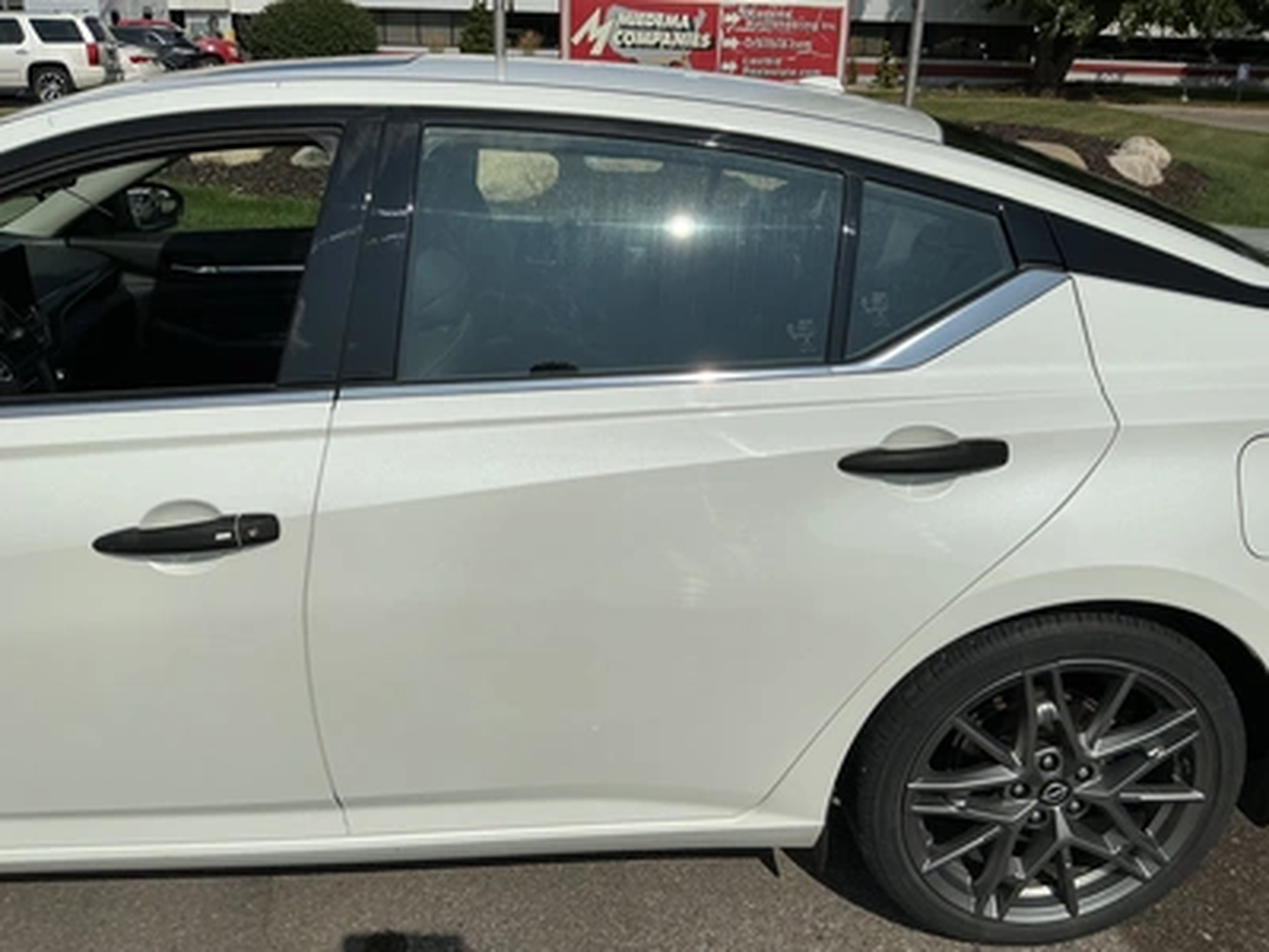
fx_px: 1026
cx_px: 634
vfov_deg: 49.7
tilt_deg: -19.7
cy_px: 476
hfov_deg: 63.4
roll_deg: -2.3
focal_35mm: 28
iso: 25
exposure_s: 1/7407
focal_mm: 3
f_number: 1.8
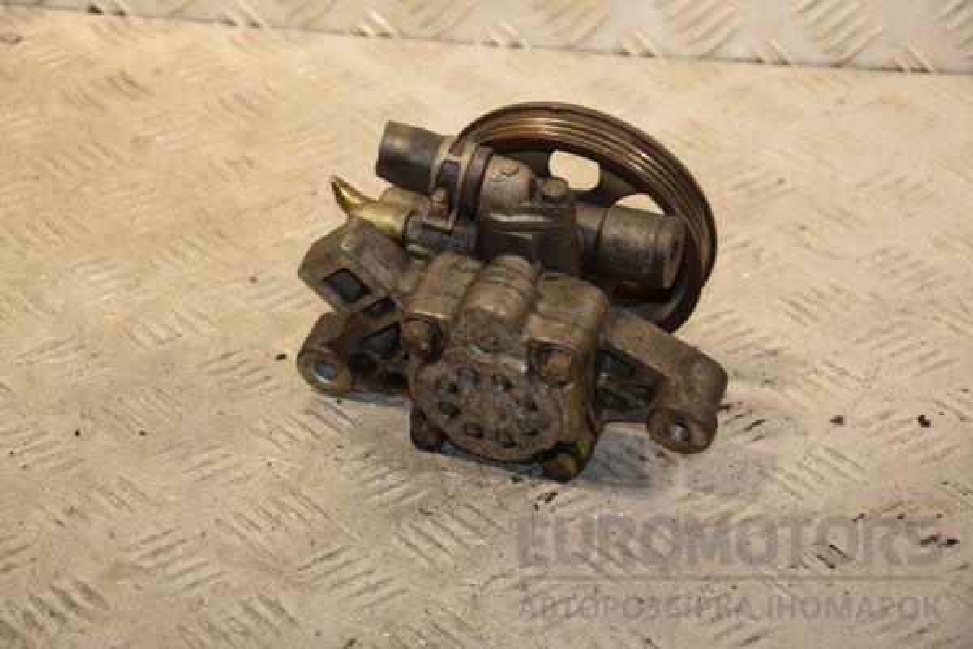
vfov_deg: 12.2
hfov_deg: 18.2
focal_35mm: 112
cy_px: 324
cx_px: 486
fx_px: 3040
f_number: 5.6
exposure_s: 1/200
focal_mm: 75
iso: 800
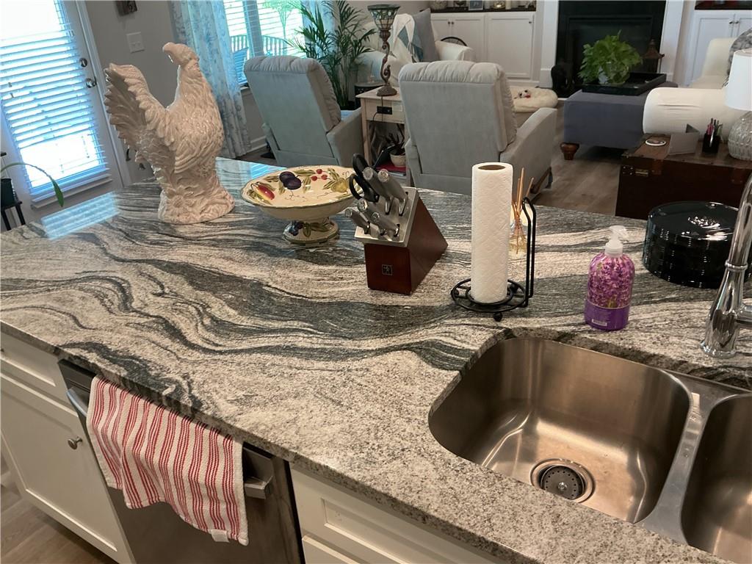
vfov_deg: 48.2
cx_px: 376
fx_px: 630
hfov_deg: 61.7
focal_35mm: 29
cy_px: 282
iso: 80
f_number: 1.8
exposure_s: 1/60
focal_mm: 3
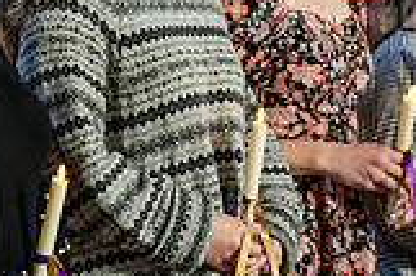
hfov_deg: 6.3
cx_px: -111
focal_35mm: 324
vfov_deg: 4.2
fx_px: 3740
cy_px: 68
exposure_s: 1/200
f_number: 4
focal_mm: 90
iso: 1600
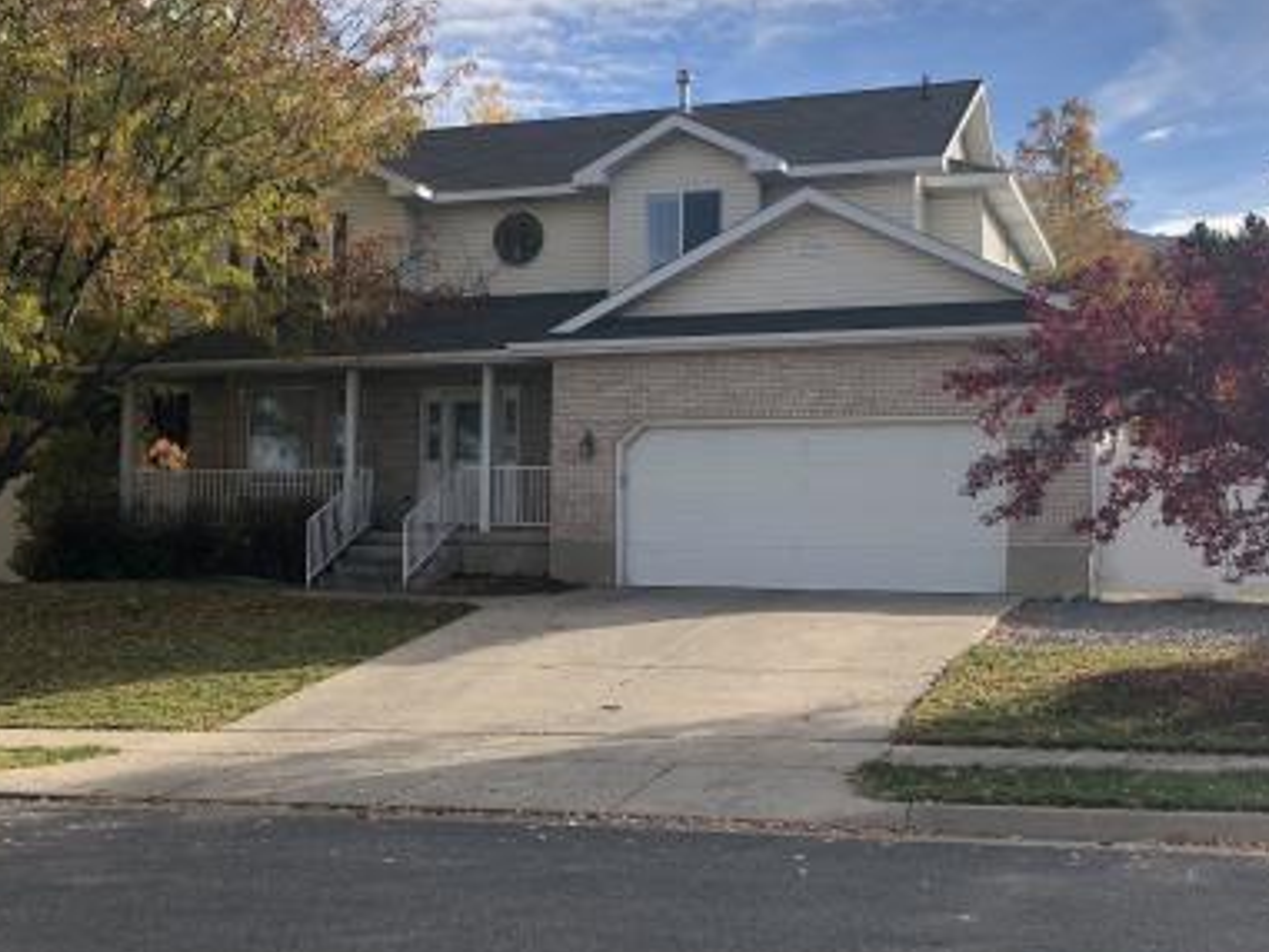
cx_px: 543
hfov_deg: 40.3
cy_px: 416
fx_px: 1724
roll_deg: -0.2
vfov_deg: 30.9
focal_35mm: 47
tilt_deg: +5.8
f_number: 1.8
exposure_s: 1/1600
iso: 20
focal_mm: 4
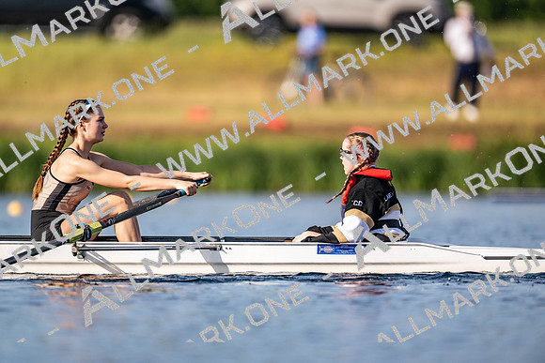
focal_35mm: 600
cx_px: 272
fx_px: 9085
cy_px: 182
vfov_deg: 2.3
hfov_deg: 3.4
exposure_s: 1/2500
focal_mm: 600
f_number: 4
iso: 220
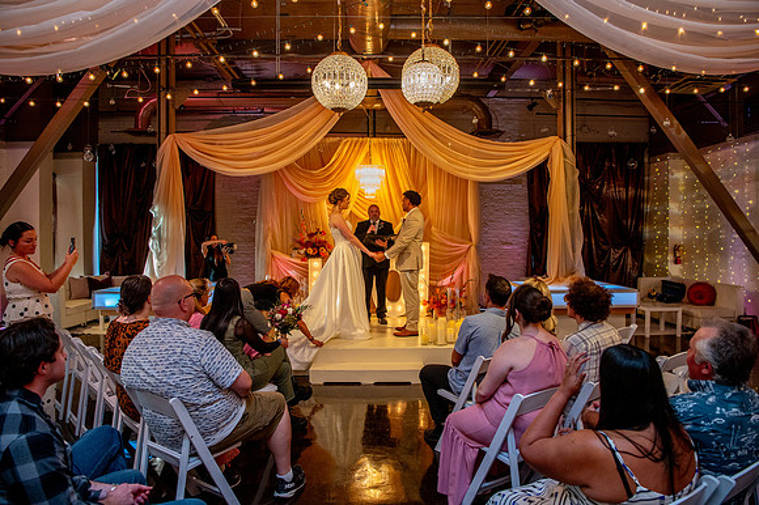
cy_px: 252
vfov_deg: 53.1
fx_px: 506
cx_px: 380
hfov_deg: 73.8
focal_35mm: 24
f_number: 4.5
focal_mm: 24
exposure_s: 1/160
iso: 2500
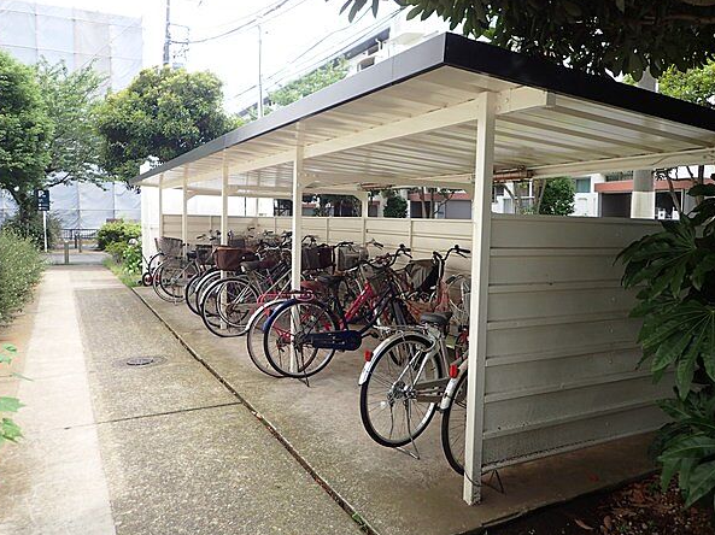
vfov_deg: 51.3
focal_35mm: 27
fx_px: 557
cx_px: 373
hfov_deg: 65.3
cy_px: 257
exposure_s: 1/640
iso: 100
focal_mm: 4.5
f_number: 2
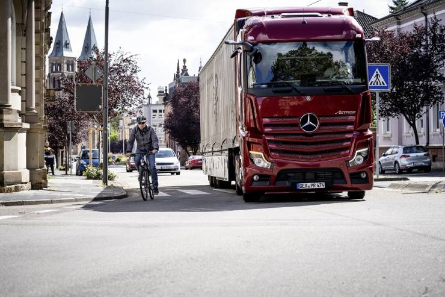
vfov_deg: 17.1
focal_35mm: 80
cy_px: 148
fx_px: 989
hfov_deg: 25.4
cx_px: 222
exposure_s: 1/250
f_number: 4
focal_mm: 80
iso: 50
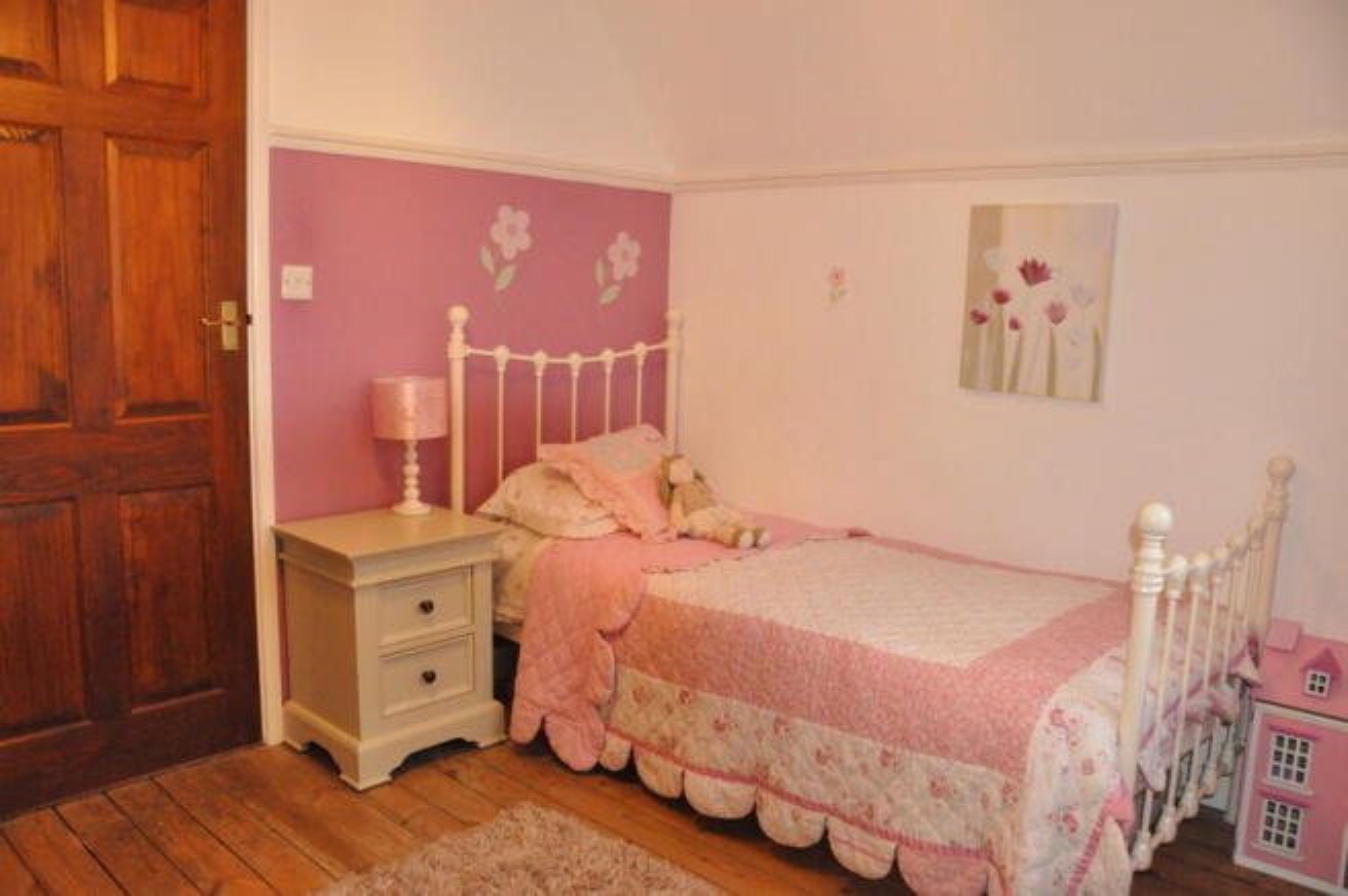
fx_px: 1010
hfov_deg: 67.4
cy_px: 448
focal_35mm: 27
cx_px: 674
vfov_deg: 47.8
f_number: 6.3
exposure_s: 1/60
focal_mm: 18
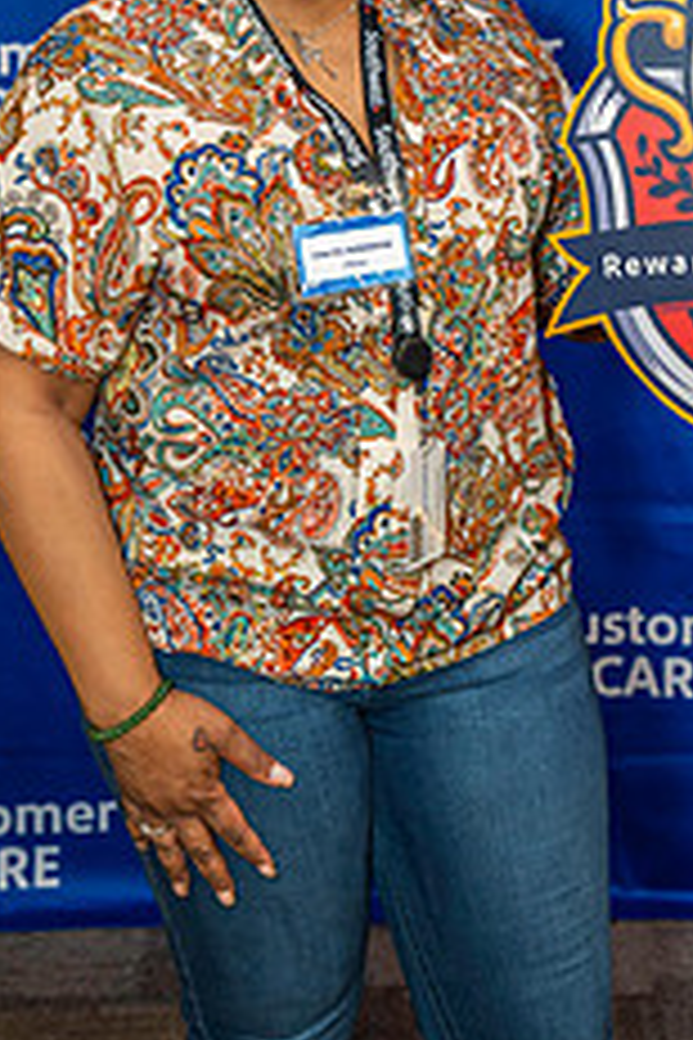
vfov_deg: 25.3
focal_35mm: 78
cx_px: 508
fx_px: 2252
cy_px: 126
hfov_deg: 17.4
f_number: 4.5
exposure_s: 1/160
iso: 2000
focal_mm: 40
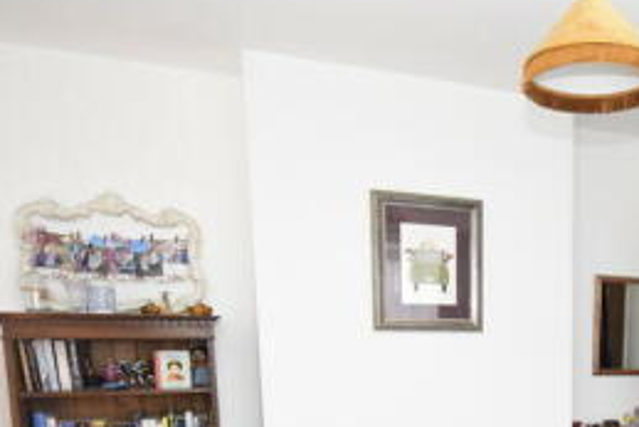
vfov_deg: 32.4
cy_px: 423
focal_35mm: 38
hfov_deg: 45.3
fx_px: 675
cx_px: 591
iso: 1600
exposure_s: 1/60
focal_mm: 10
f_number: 7.1
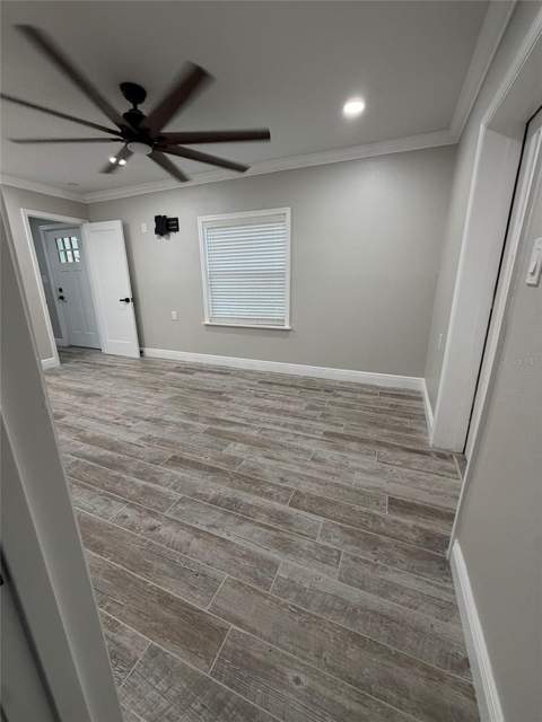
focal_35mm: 14
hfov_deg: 85.7
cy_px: 361
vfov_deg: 102.1
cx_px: 271
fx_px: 292
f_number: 2.2
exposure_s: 1/120
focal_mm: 2.22
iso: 250
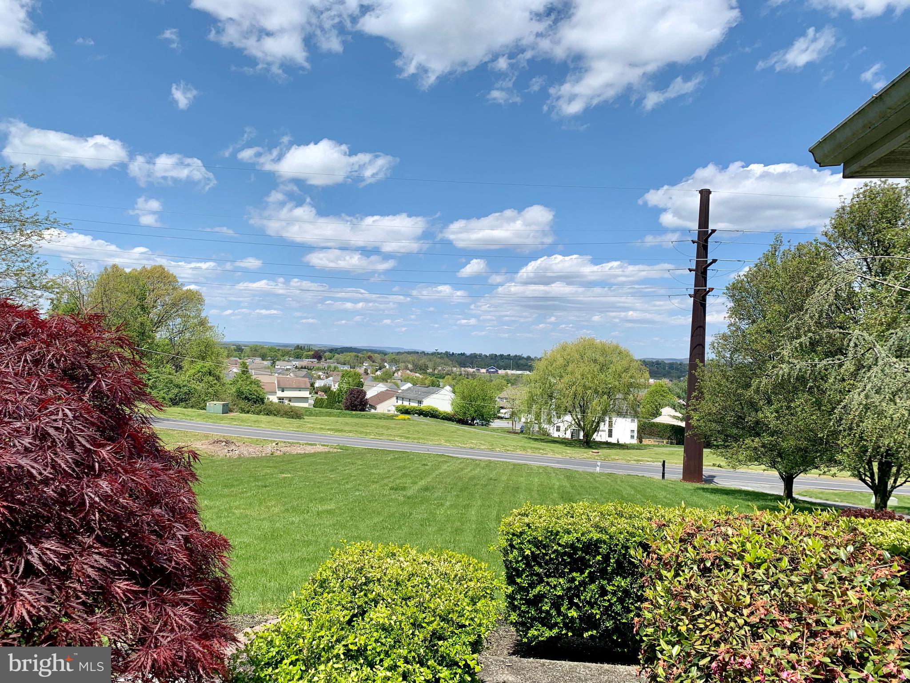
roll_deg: -2.2
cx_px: 455
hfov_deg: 67.3
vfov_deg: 53.1
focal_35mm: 26
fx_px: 683
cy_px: 342
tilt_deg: +2.5
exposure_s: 1/2915
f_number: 1.8
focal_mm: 4.25
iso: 25
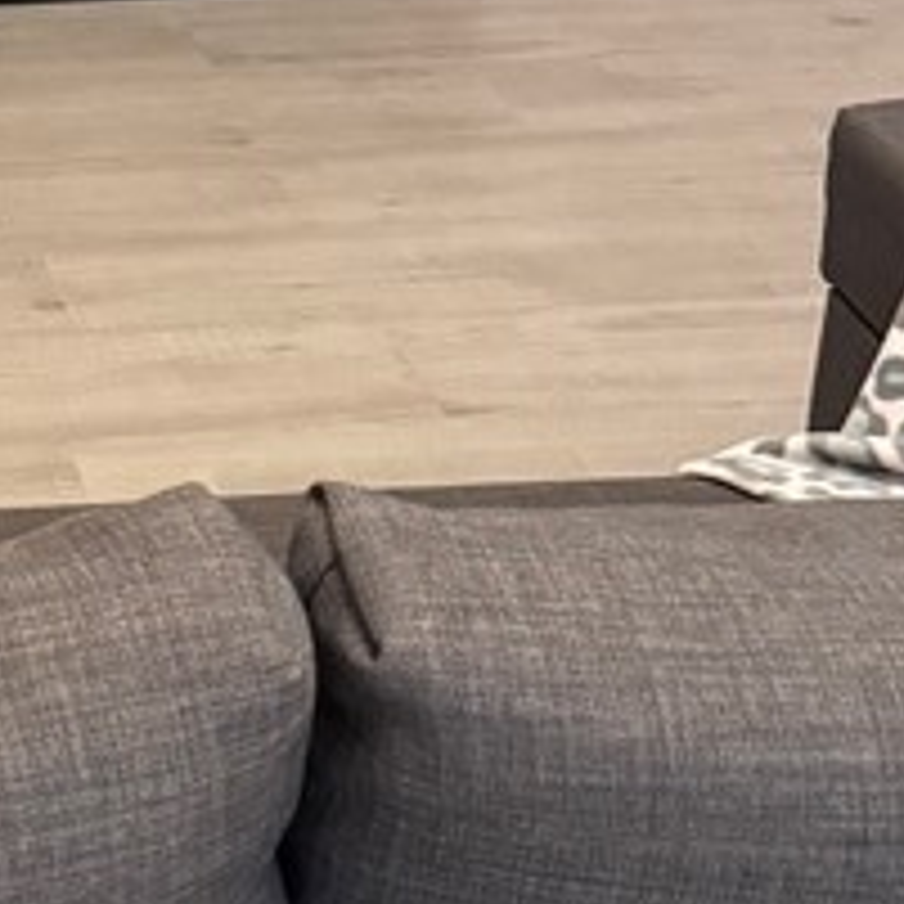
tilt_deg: -18.2
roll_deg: +1.1
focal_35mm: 108
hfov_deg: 15.4
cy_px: 0
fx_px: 3191
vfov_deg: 15.8
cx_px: -238
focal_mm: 6.76
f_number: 1.78
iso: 640
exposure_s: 1/40
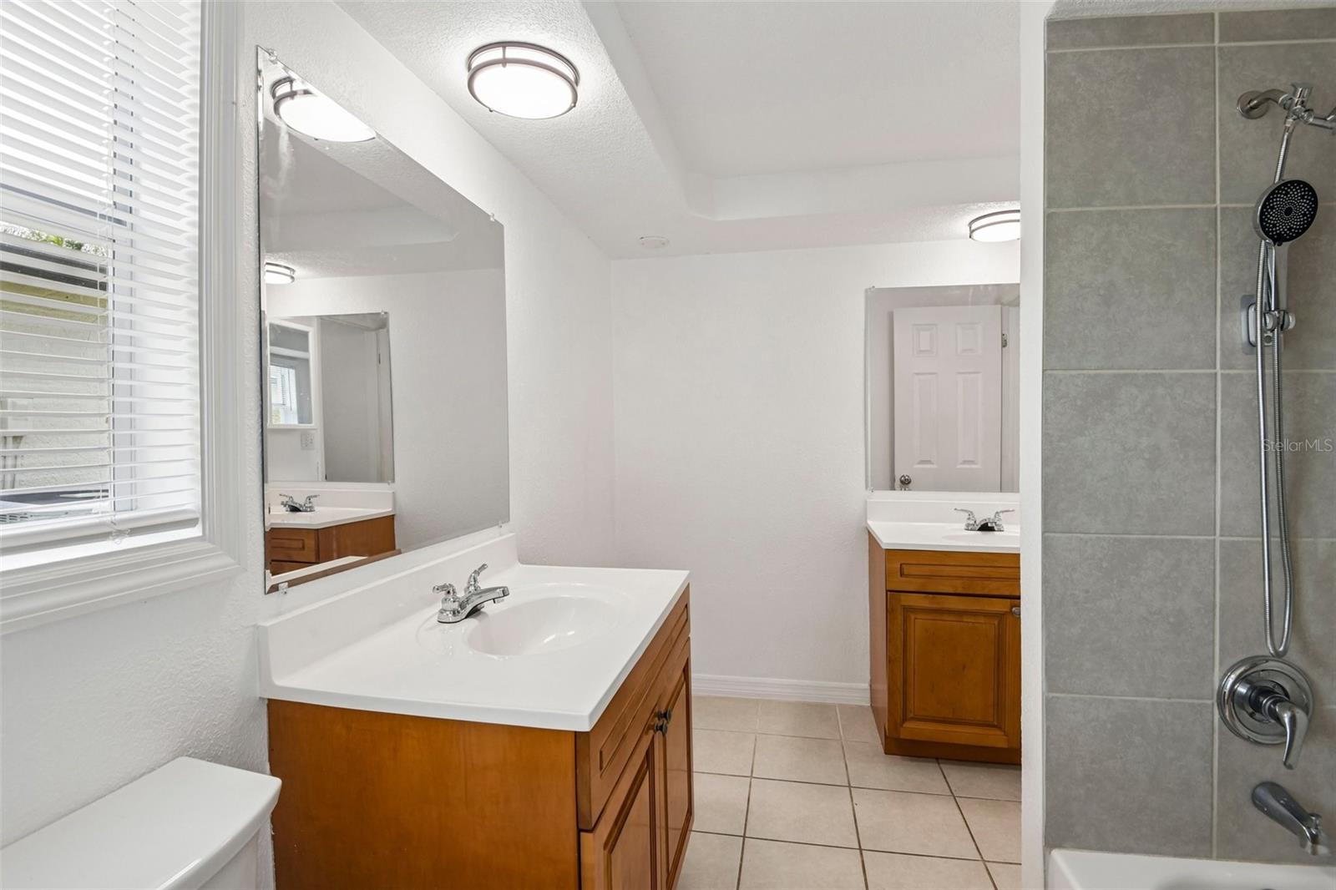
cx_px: 668
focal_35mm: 16
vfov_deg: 73.7
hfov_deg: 96.7
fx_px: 594
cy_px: 445
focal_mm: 16
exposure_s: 1/80
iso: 400
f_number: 9
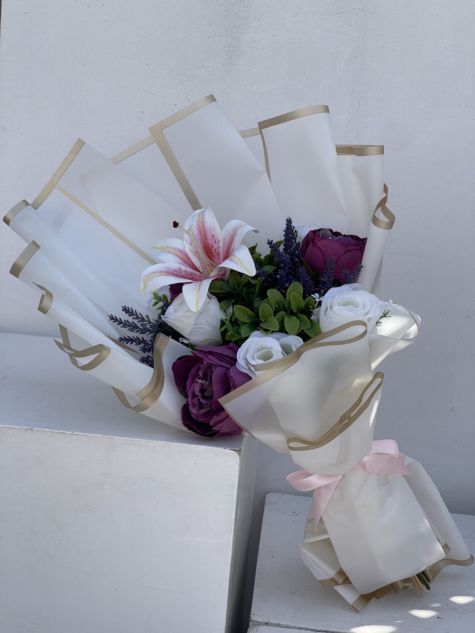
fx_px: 1171
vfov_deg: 30.3
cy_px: 316
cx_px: 238
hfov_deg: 22.9
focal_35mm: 64
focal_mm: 7.5
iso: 20
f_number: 2.2
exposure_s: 1/661
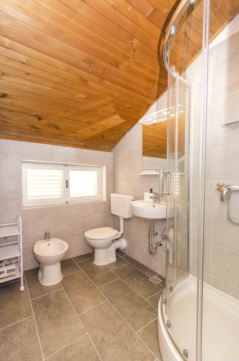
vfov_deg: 100.5
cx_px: 120
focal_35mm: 15
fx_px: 150
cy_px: 180
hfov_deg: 77.1
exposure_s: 1/80
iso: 100
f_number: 7.1
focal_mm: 10
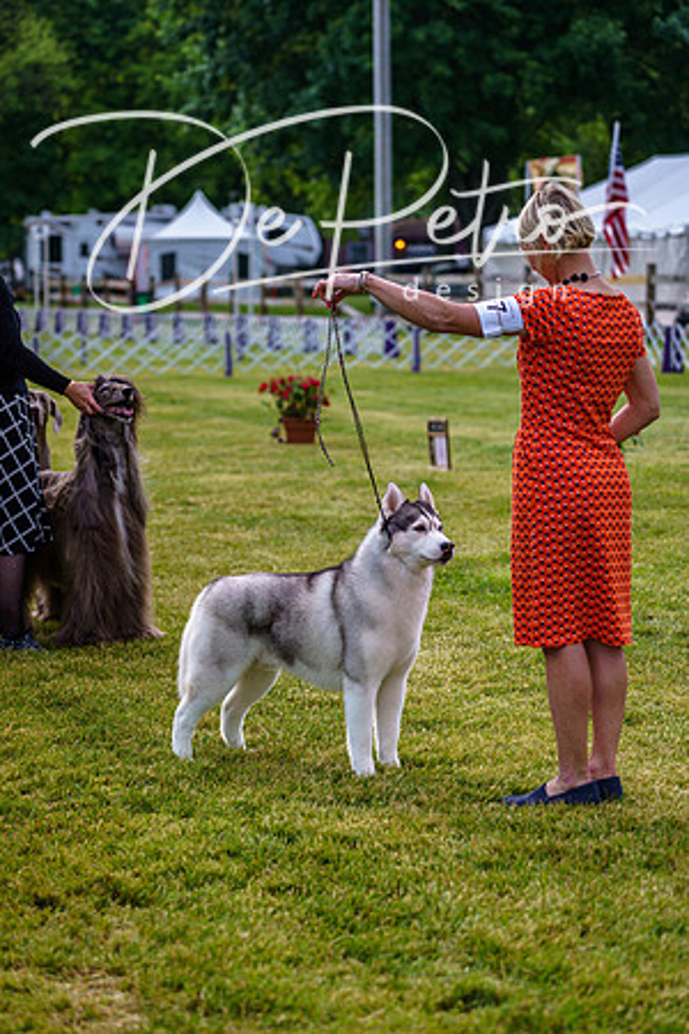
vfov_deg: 18.6
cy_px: 517
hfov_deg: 12.5
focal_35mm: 110
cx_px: 344
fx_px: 3158
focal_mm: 110
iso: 160
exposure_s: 1/500
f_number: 4
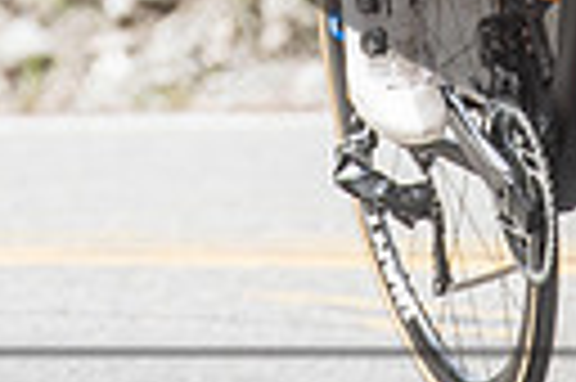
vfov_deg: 1.3
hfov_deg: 2.0
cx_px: 455
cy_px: -472
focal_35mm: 1016
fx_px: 16235
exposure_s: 1/1000
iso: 400
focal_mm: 200
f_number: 5.6
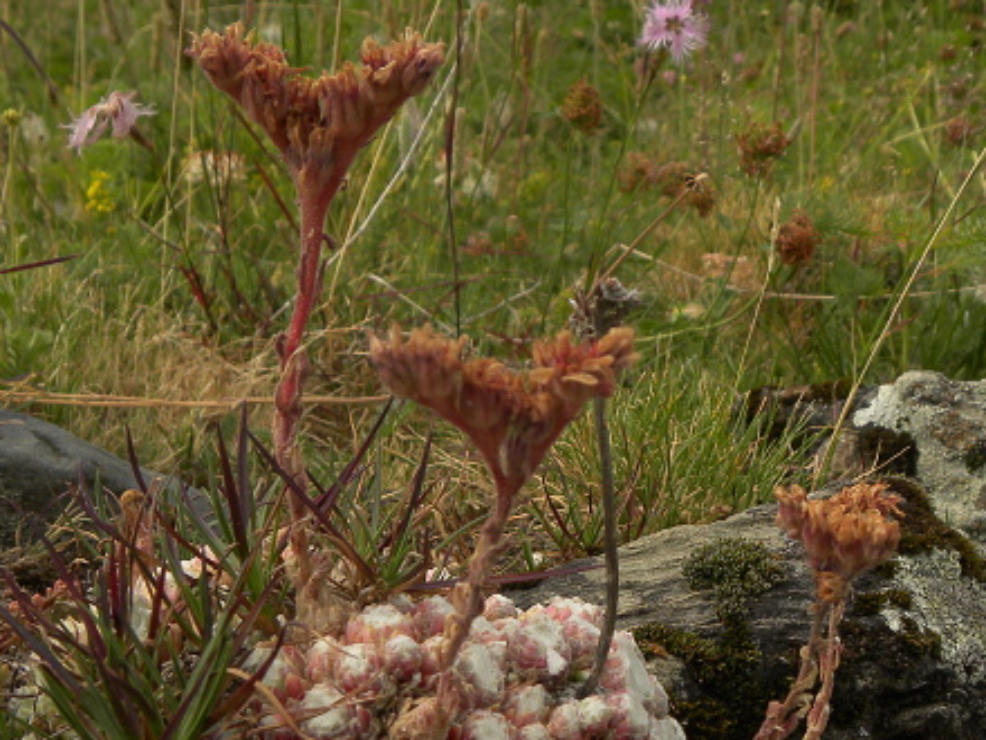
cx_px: 547
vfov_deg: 23.9
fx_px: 1709
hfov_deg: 32.2
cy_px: 637
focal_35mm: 60
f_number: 4
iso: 64
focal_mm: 5.9
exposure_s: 1/320
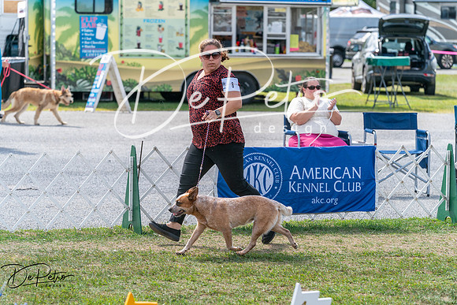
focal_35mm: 144
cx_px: 228
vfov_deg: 9.5
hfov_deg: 14.2
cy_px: 152
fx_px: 1828
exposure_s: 1/2000
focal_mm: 144
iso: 640
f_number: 5
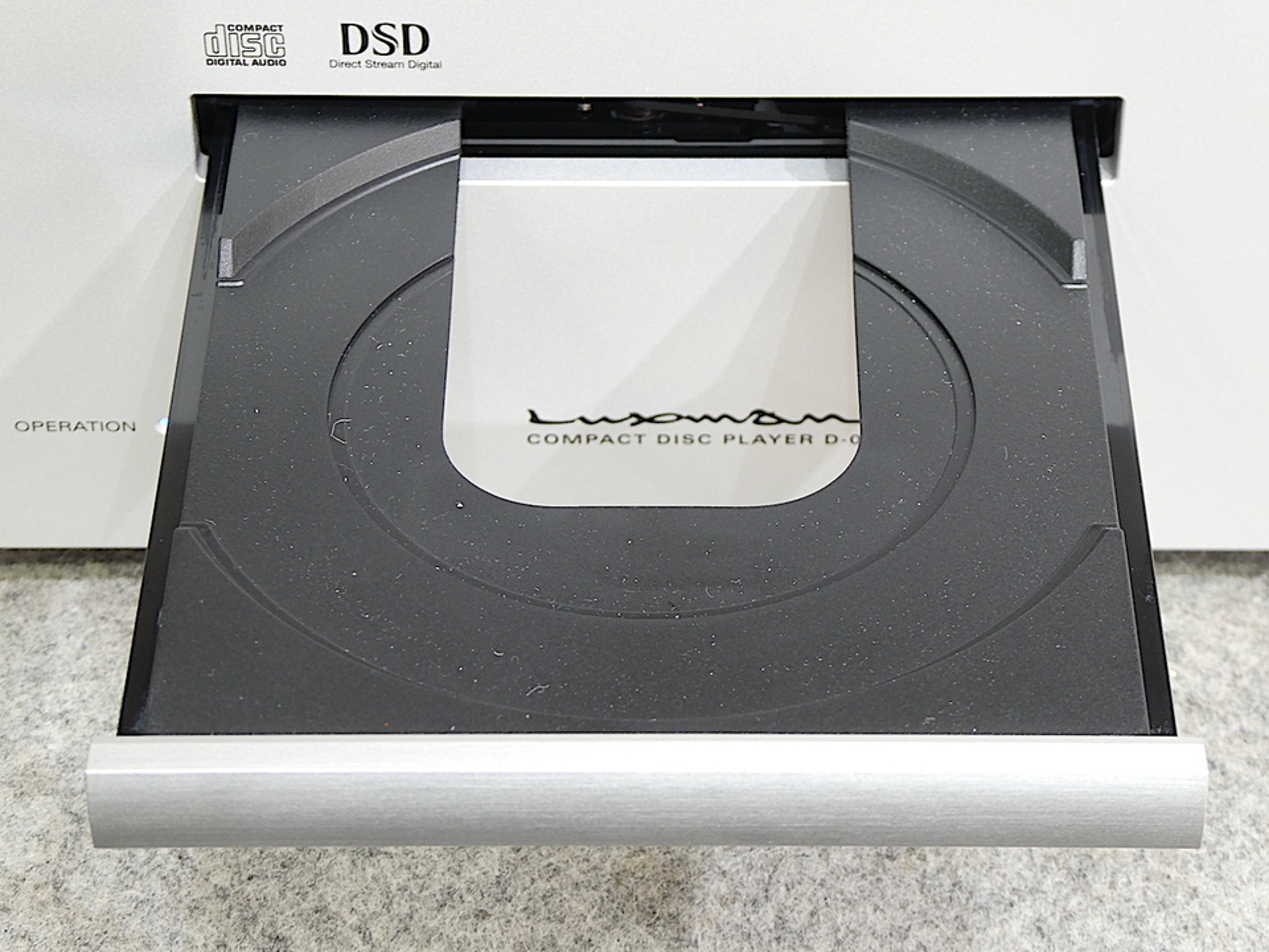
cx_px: 634
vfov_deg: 14.0
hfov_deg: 18.5
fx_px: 3886
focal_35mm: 106
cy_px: 476
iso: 200
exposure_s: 1/5
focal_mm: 19
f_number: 5.1
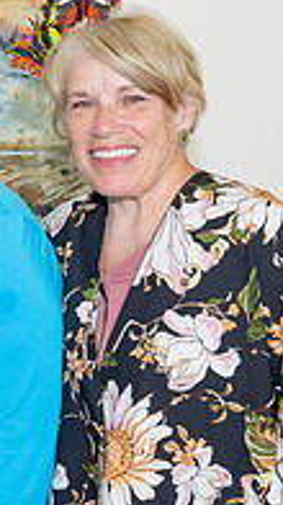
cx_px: -318
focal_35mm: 103
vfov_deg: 20.7
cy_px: 293
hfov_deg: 10.6
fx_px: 1376
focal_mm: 32
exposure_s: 1/60
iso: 800
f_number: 5.6
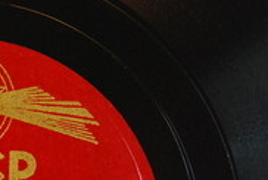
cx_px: -46
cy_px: 231
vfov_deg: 7.2
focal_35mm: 190
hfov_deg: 10.6
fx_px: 1417
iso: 1600
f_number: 8
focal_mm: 46
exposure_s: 1/20
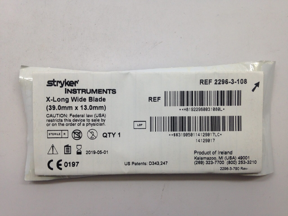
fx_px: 275
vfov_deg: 42.9
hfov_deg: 55.4
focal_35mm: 33
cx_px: 144
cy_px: 108
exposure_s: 1/60
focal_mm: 4.12
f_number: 2.4
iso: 64
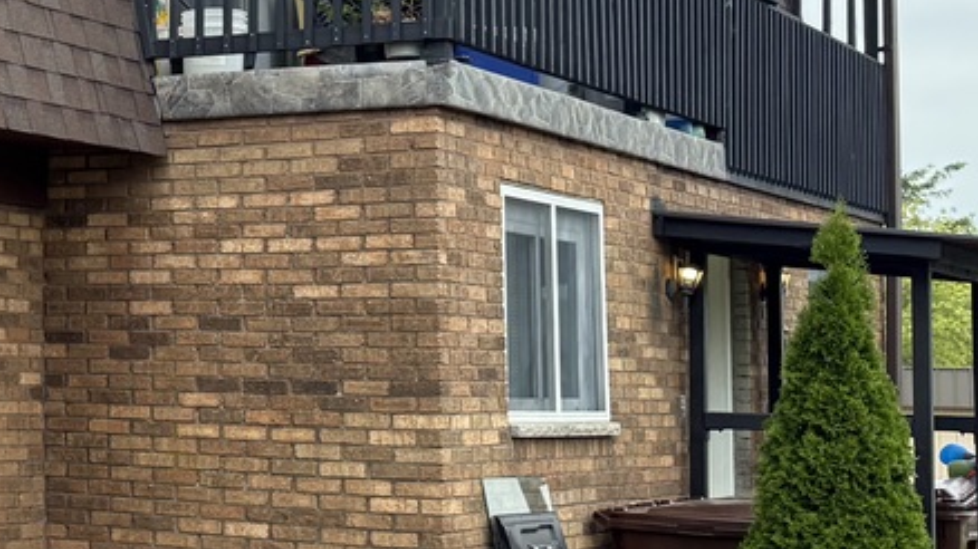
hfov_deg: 21.4
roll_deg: -1.5
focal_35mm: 86
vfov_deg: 14.0
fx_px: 2229
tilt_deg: +4.8
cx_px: -429
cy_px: 154
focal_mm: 6.76
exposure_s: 1/1046
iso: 100
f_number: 1.78
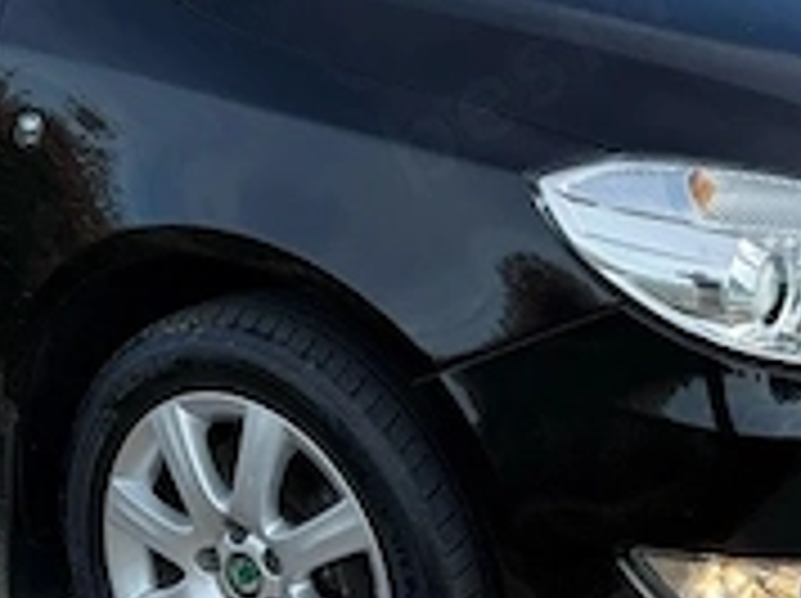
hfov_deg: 24.0
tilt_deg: -6.4
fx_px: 1872
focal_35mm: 81
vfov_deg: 17.7
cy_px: 4
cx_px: 234
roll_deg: +2.8
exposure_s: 1/1156
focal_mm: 6.76
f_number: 1.78
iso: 80
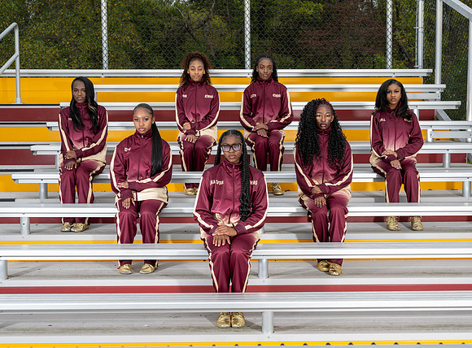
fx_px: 710
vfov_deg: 27.5
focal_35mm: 52
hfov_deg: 36.8
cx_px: 246
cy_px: 163
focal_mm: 42
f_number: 6.3
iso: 40
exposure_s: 1/100
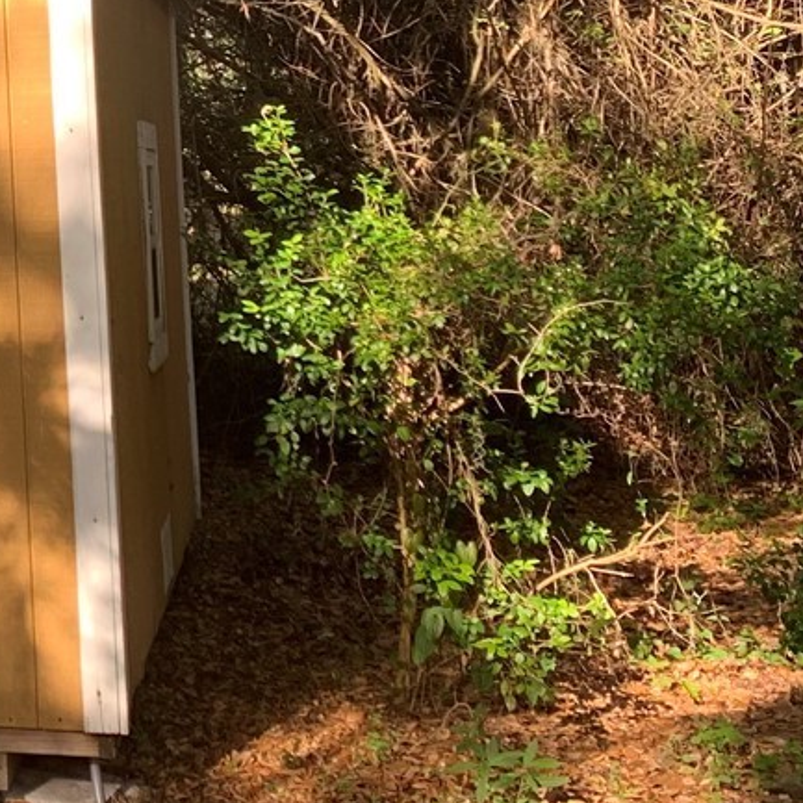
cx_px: -352
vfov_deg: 19.4
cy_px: -115
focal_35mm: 85
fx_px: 2231
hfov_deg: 18.4
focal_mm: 4.25
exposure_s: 1/122
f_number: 1.8
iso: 25
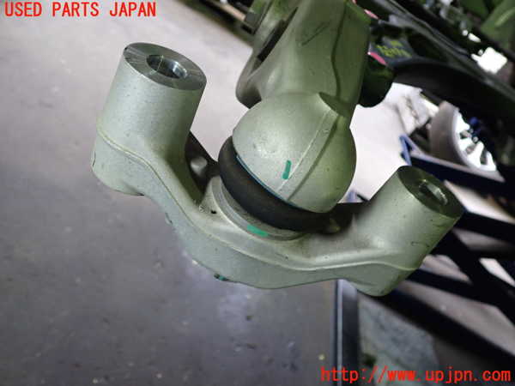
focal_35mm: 30
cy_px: 193
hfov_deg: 60.0
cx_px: 258
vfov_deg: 46.8
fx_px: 446
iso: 320
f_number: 2.3
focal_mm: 5.4
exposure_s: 1/30
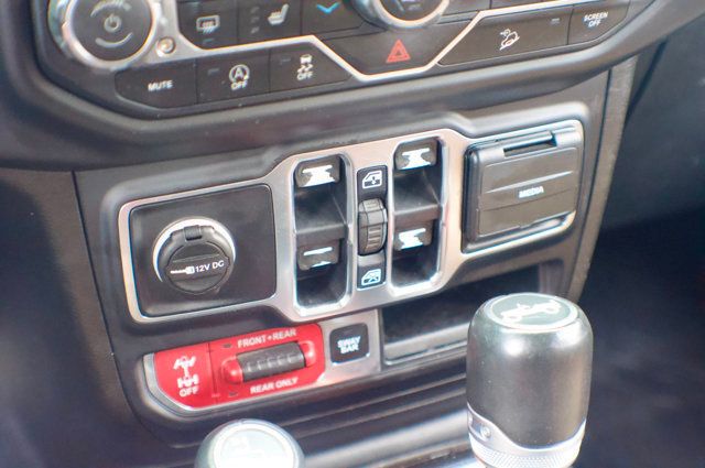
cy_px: 234
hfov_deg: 27.0
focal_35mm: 75
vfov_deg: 18.1
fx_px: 1467
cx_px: 352
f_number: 3.5
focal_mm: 50
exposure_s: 1/50
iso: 2500
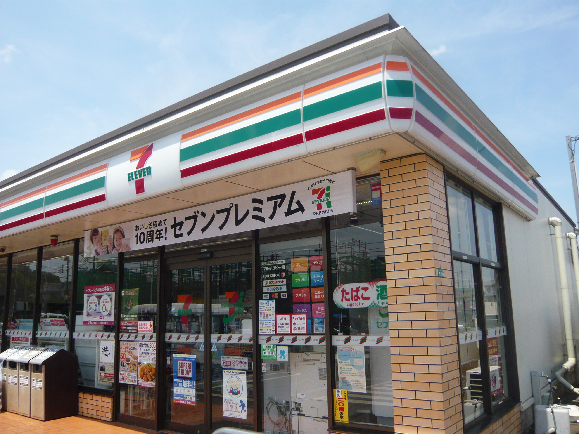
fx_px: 468
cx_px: 290
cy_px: 217
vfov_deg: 49.7
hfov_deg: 63.4
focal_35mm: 28
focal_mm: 4.6
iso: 100
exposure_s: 1/160
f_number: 8
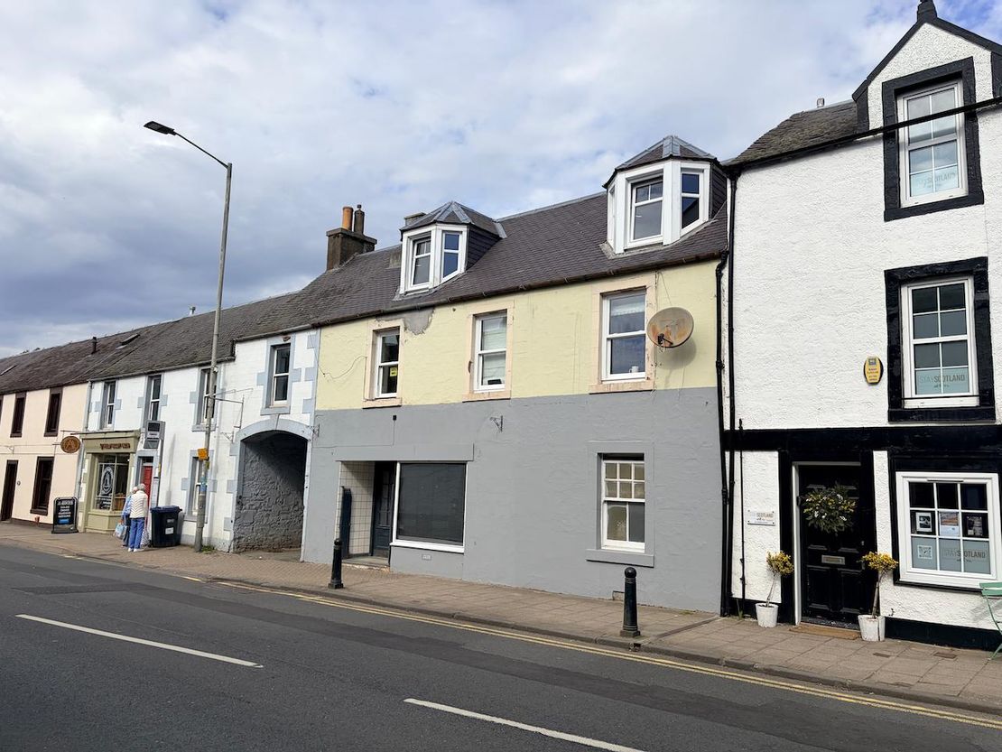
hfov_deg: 67.3
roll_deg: -1.8
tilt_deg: +7.7
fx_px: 753
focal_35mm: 26
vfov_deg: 53.1
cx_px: 501
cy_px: 376
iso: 50
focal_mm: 5.96
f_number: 1.6
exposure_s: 1/4065
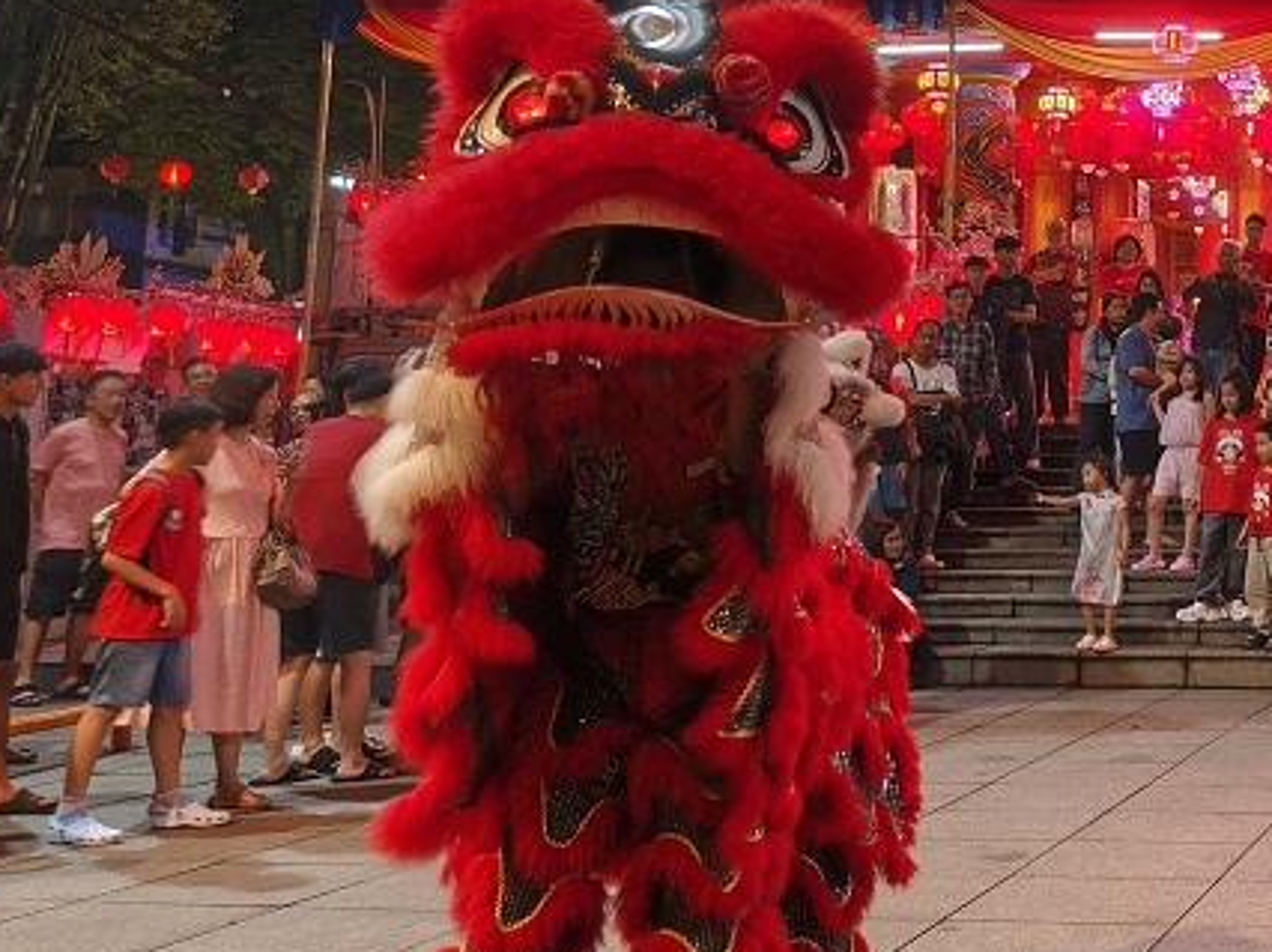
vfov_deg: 26.3
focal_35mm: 54
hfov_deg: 32.4
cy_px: 128
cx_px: 1308
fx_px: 1983
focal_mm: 5.56
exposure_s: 1/33.3
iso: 1504
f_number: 1.8
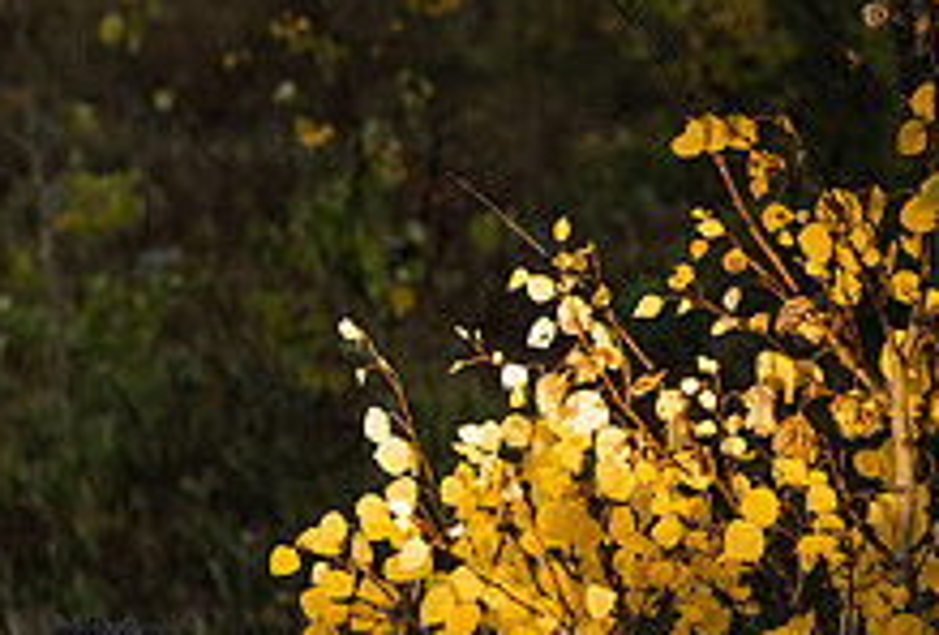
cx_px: -298
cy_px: 688
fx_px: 4007
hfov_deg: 12.9
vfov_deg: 9.0
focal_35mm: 153
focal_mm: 50
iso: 400
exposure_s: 1/640
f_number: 2.5
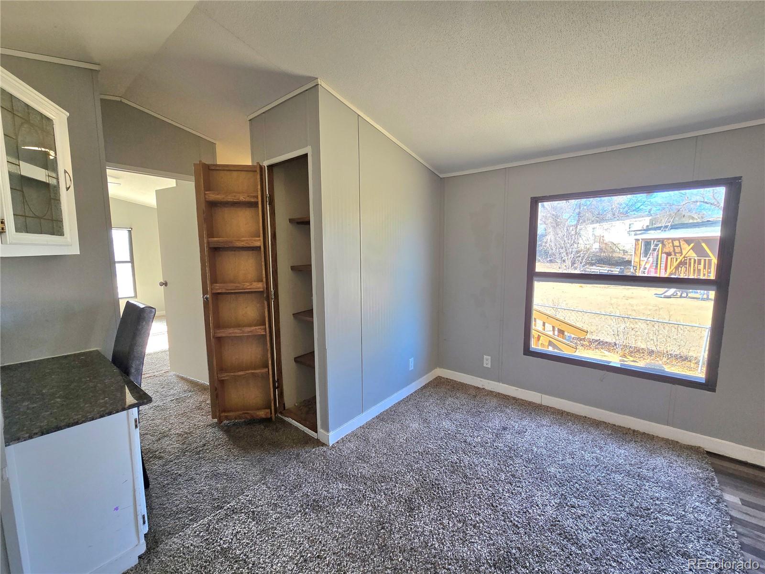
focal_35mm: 13
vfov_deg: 89.9
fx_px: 287
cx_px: 382
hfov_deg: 106.2
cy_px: 287
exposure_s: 1/120
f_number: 2.2
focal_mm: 2.2
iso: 80
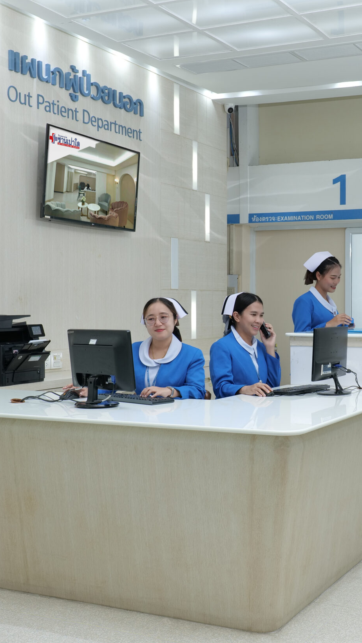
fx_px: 836
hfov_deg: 23.9
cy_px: 313
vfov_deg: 42.1
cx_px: 306
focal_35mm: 49
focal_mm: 30
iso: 400
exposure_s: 1/15
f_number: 9
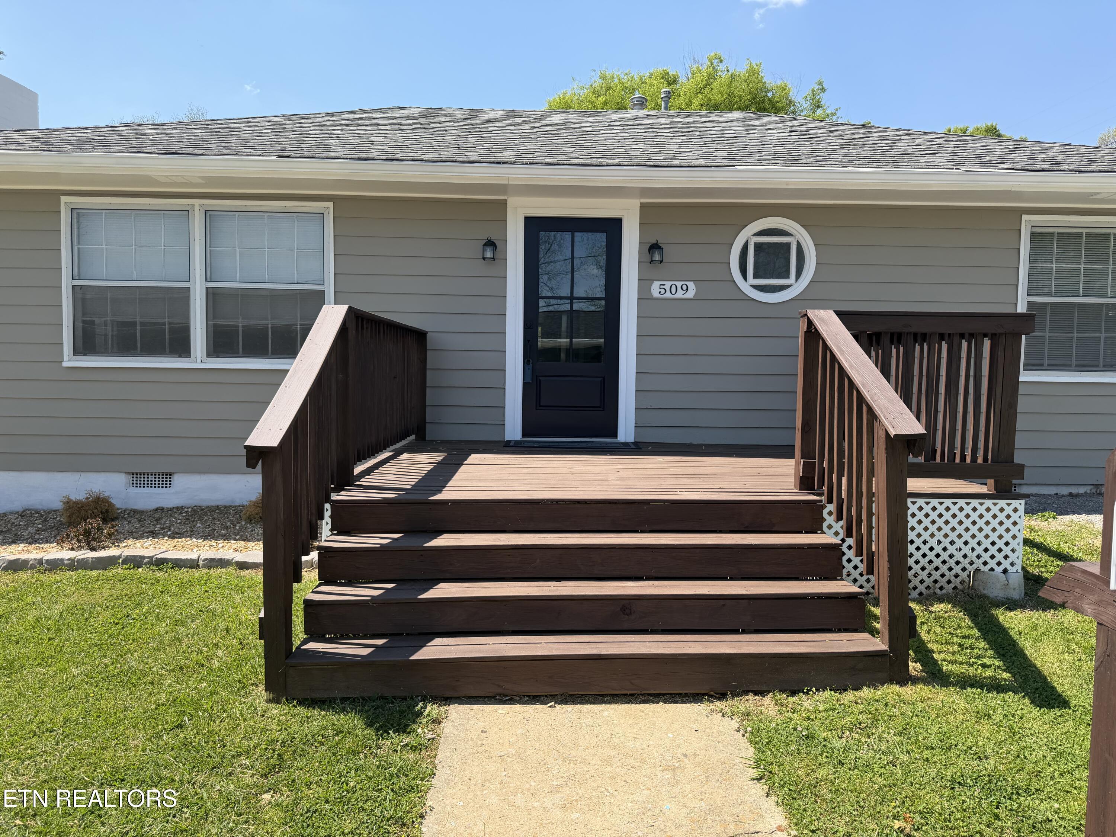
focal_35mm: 24
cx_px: 558
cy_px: 418
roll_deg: -0.8
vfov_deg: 56.8
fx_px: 774
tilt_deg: -3.1
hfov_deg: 71.6
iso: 80
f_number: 1.78
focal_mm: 6.76
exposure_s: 1/2445
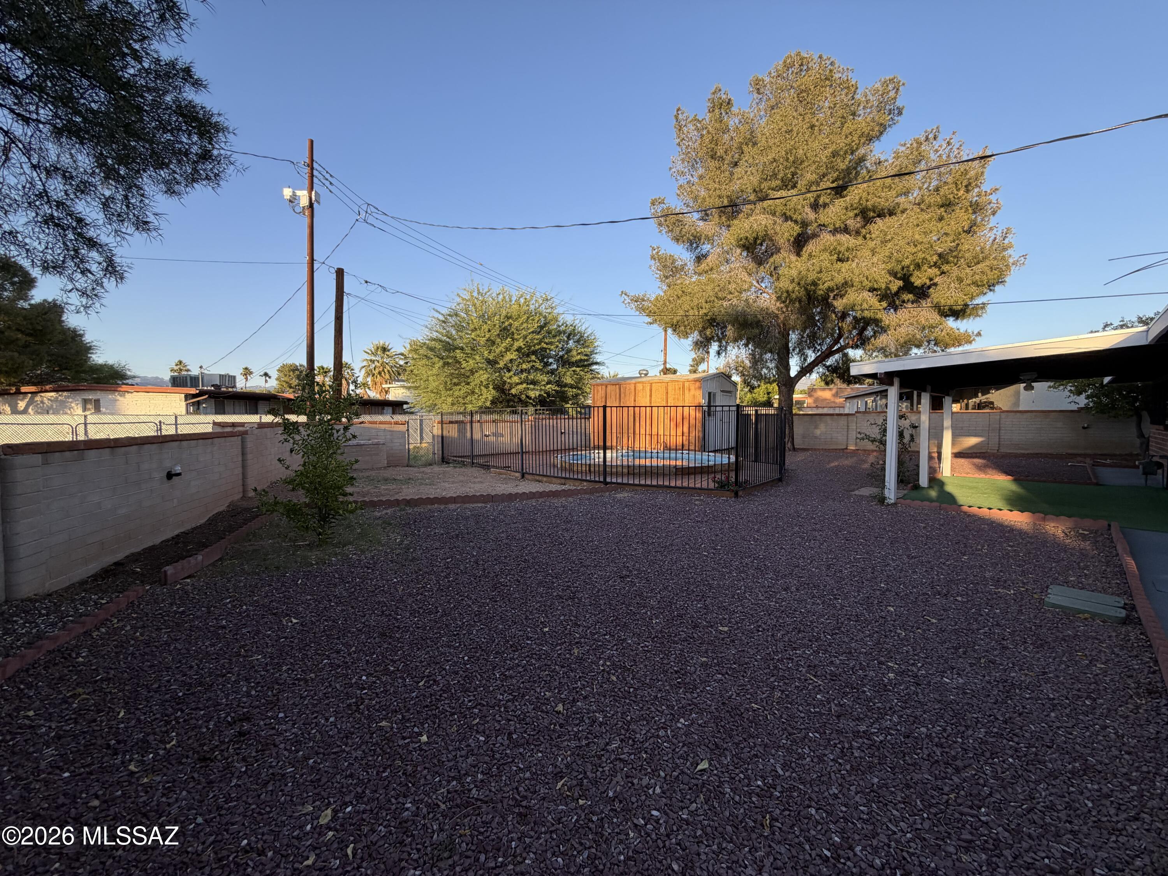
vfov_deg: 85.7
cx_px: 584
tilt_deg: -2.4
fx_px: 472
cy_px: 438
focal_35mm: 14
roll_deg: +0.0
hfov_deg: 102.1
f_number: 2.2
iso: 64
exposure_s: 1/502
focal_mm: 2.22
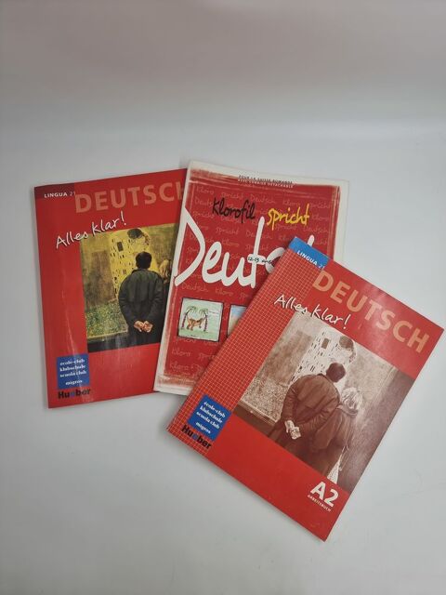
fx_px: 412
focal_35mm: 24
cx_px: 223
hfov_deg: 56.8
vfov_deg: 71.6
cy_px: 298
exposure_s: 1/131
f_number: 1.8
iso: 50
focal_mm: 6.7
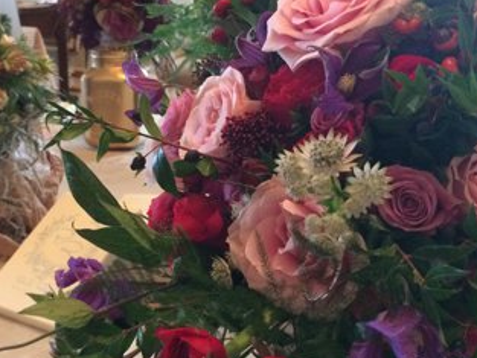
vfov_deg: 26.1
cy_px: 210
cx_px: 181
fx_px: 772
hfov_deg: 34.2
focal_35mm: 56
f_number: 2.2
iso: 400
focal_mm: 4.15
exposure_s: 1/15
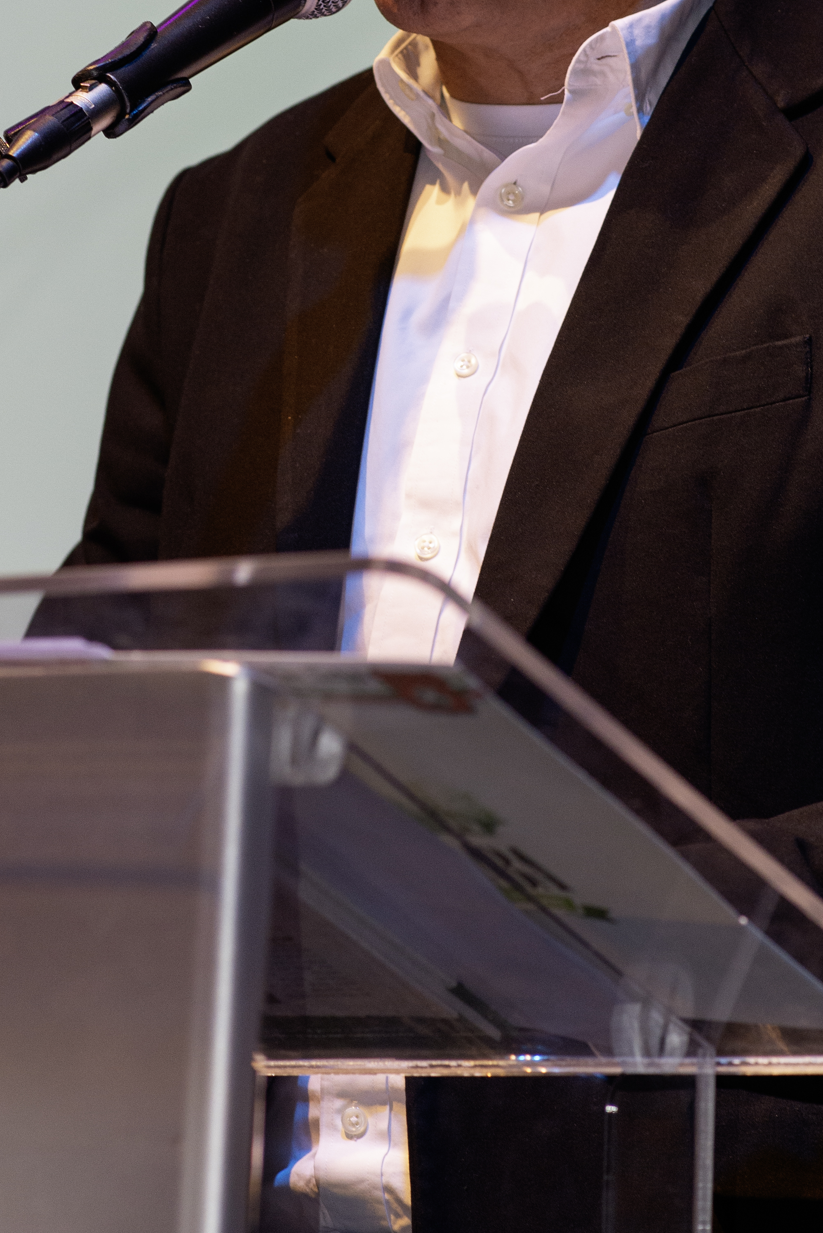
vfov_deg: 12.0
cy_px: 253
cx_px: 356
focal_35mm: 171
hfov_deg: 8.0
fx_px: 5858
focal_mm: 85
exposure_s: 1/160
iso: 1250
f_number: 4
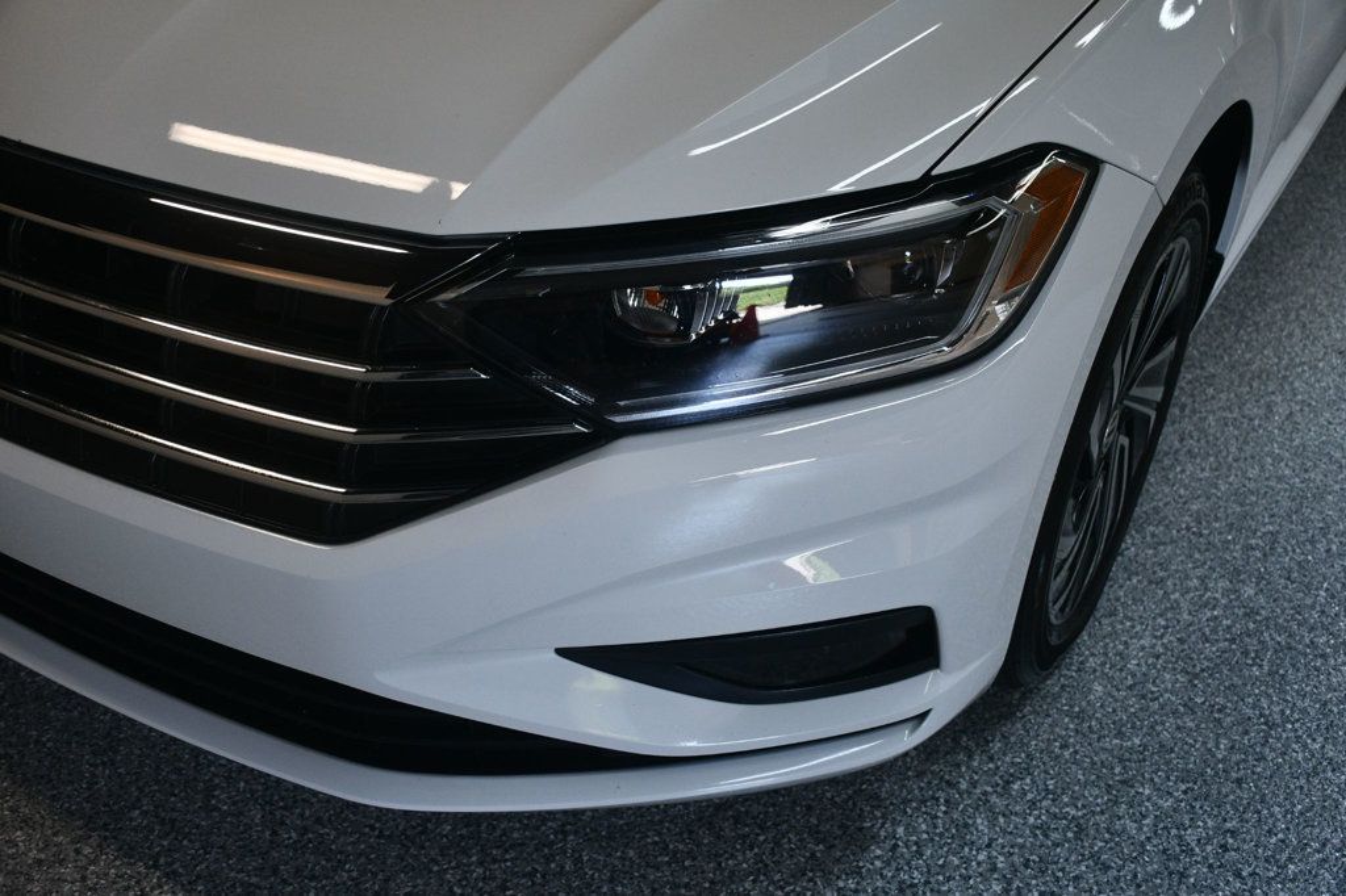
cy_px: 448
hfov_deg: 49.6
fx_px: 1458
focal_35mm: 39
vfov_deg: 34.2
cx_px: 673
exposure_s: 1/250
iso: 720
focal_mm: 26
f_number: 3.8
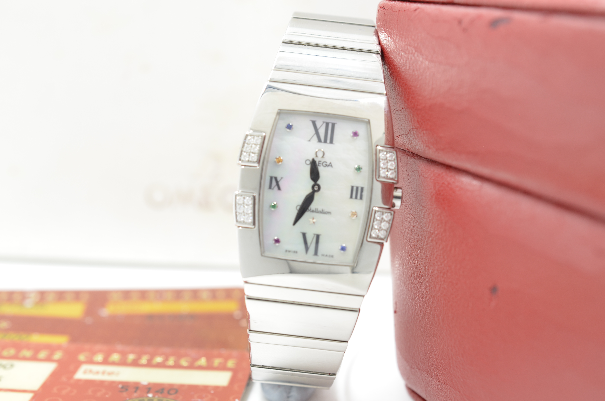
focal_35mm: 60
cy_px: 200
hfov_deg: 33.5
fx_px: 1006
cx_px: 302
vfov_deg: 22.5
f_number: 8
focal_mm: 40
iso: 320
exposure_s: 1/50
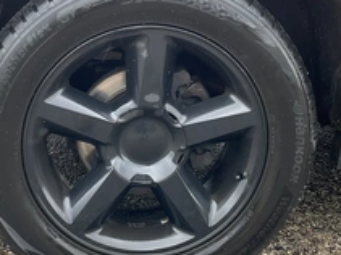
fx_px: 541
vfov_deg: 26.4
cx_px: 139
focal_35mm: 55
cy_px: 92
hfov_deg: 34.9
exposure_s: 1/123
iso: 32
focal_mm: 3
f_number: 1.8
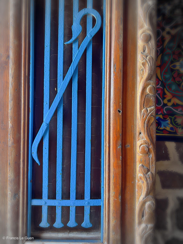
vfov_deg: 67.3
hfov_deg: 53.1
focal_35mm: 26
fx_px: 183
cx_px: 92
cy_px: 122
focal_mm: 5.7
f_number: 1.5
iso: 125
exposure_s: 1/95
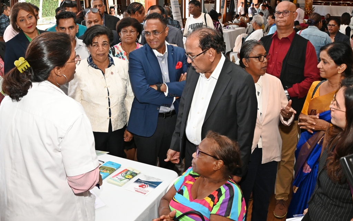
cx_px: 177
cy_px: 104
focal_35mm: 46
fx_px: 443
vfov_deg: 28.0
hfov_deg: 43.5
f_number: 9
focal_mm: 45
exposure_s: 1/200
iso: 4000
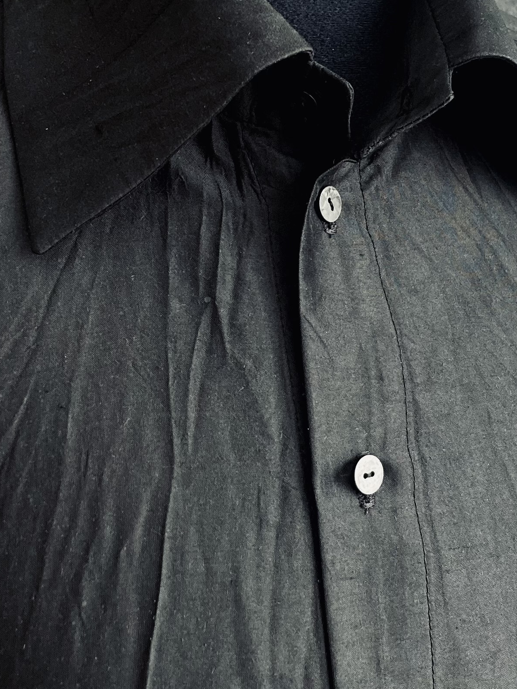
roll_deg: +0.5
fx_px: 1413
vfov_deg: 27.2
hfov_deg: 20.6
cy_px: 221
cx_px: 165
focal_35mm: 71
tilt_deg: -5.6
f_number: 1.8
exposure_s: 1/50
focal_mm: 3.99
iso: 80
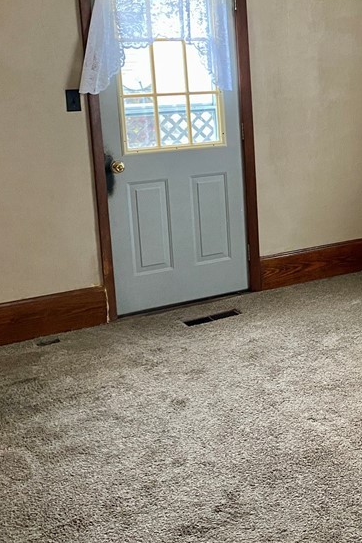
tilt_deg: -11.4
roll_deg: +0.2
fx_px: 769
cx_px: 412
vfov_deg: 38.5
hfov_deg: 24.5
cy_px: 187
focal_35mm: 51
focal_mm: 4.25
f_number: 1.8
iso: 400
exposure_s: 1/60
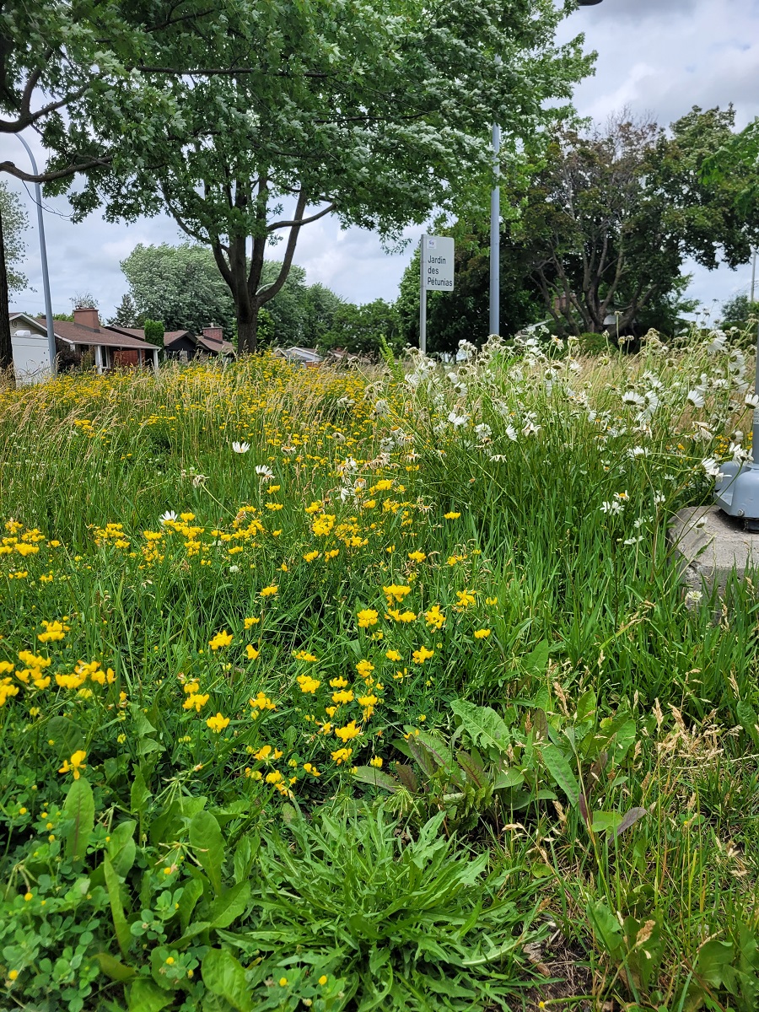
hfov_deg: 53.1
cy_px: 506
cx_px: 380
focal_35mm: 26
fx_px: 760
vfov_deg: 67.3
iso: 40
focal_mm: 5.4
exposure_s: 1/2038
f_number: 1.8
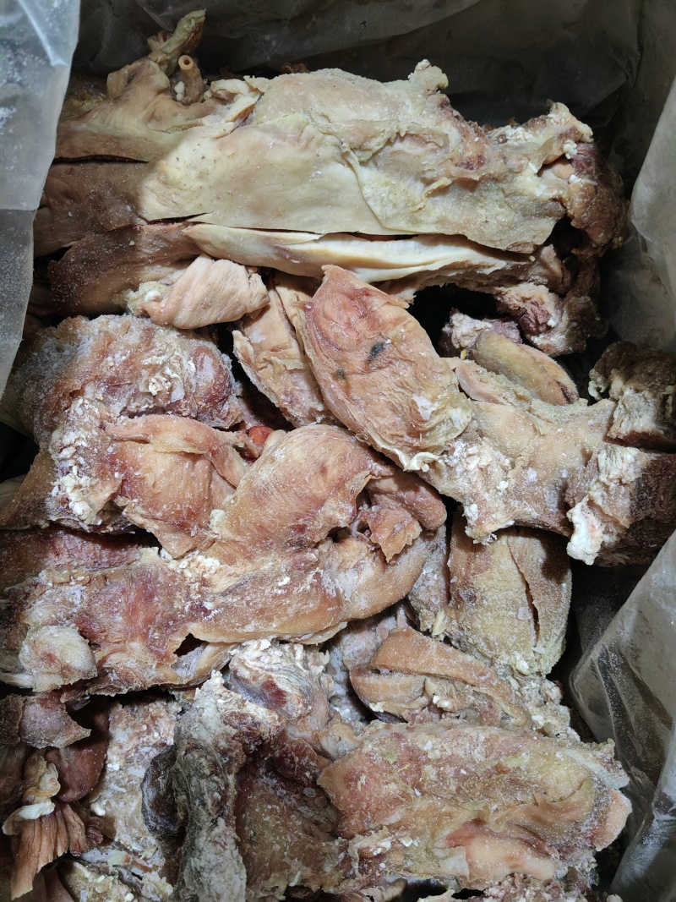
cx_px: 338
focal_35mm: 27
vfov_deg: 65.3
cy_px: 451
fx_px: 703
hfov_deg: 51.3
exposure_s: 1/25
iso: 2000
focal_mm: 5.52
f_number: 1.95
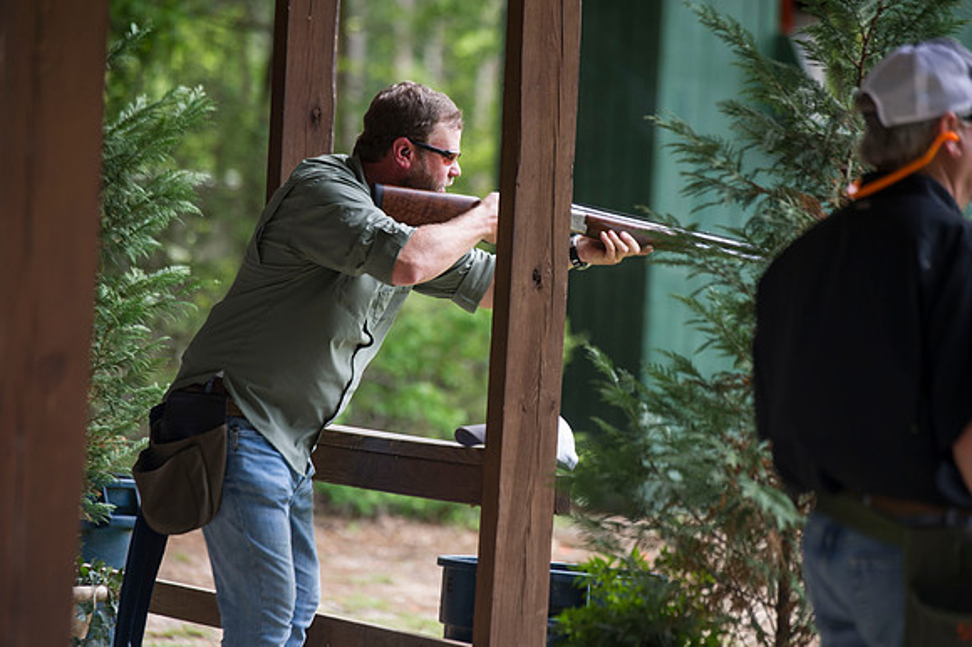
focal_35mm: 190
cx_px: 486
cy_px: 324
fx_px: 5127
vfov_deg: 7.2
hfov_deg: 10.8
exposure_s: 1/80
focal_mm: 190
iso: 200
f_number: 3.5
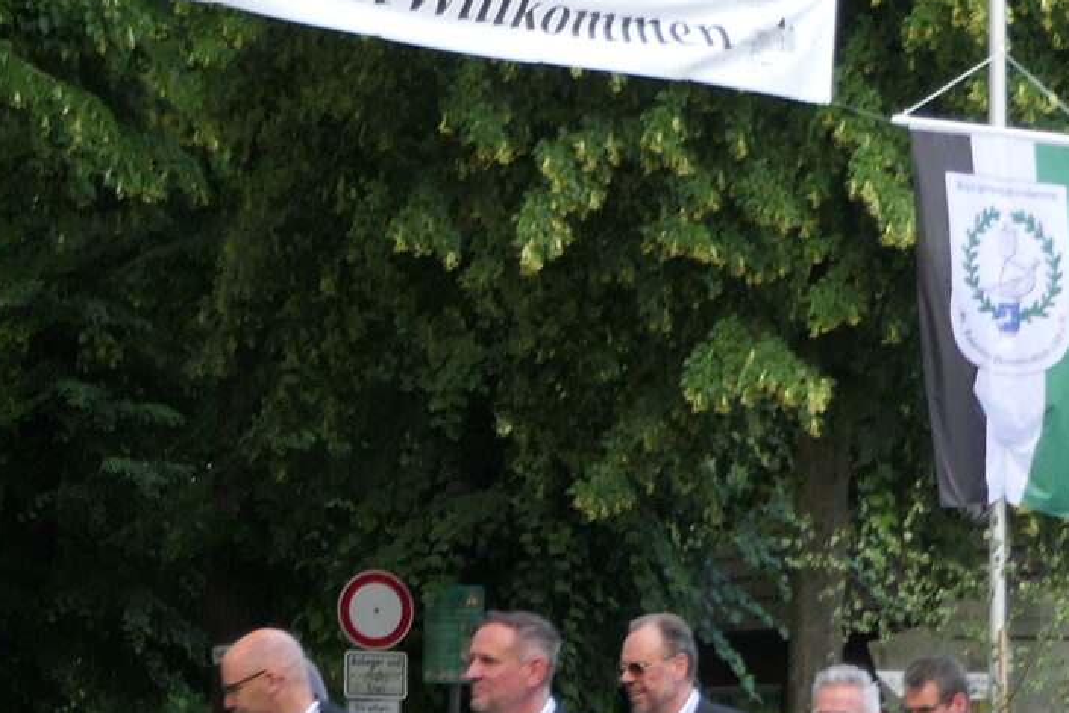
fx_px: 4959
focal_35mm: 167
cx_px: 494
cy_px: 858
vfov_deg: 8.1
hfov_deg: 12.3
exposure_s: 1/80
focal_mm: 16.9
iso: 200
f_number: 3.5
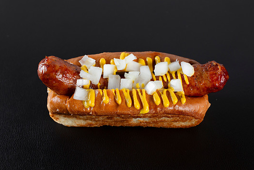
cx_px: 135
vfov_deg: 23.4
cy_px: 93
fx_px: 409
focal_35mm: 58
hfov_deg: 34.5
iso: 200
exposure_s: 1/100
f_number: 6.3
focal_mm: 50
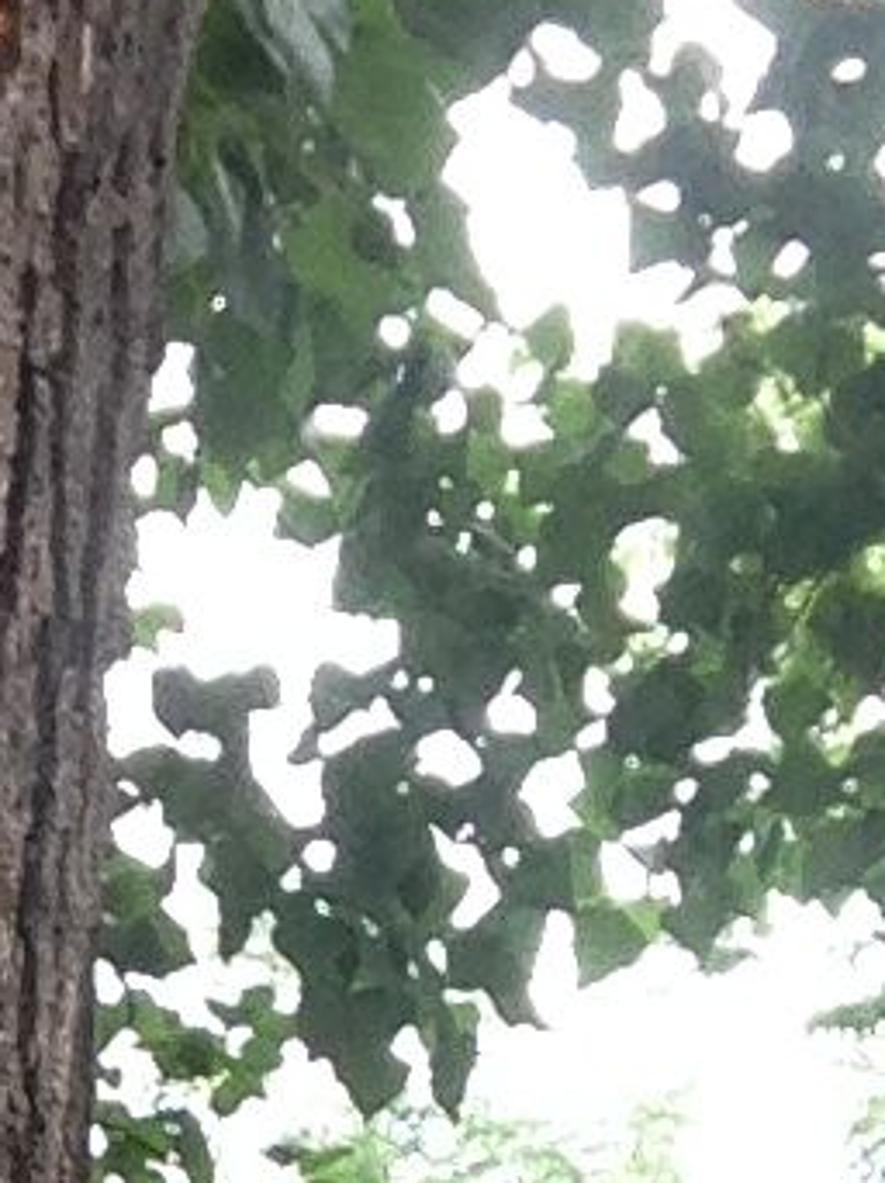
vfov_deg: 14.3
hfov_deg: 11.1
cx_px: -239
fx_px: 4471
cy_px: 1615
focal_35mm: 131
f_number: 2.4
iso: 40
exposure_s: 1/120
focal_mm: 2.18
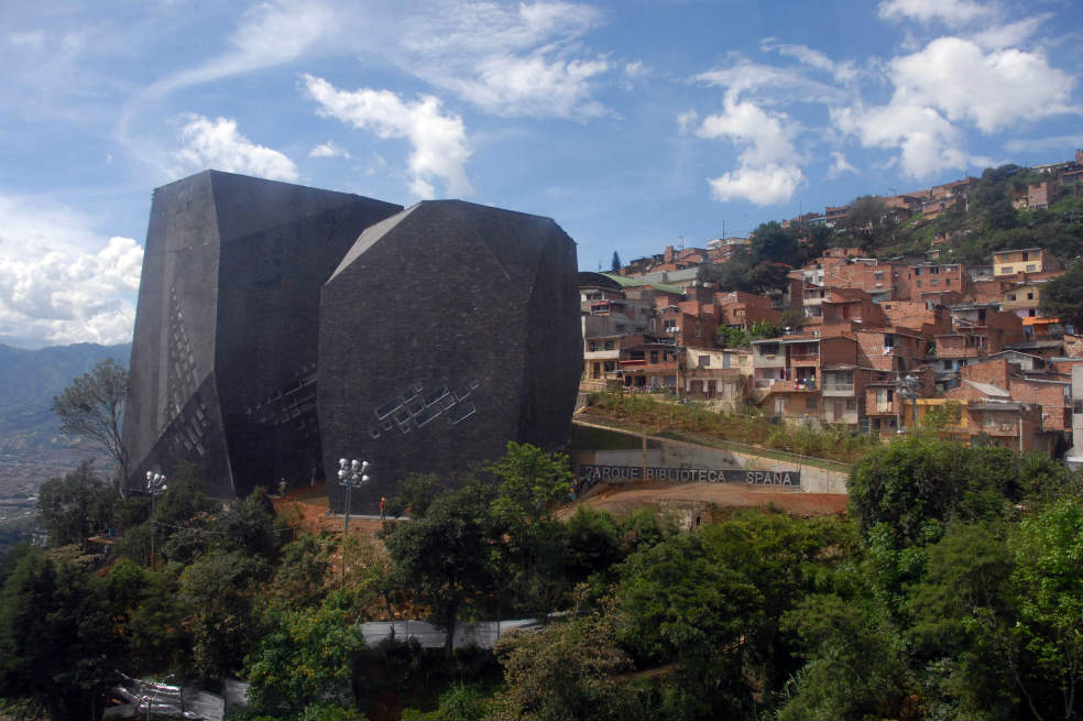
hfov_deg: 67.4
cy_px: 360
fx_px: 812
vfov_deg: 47.9
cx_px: 542
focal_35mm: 27
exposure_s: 1/640
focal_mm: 18
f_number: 5.6
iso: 400
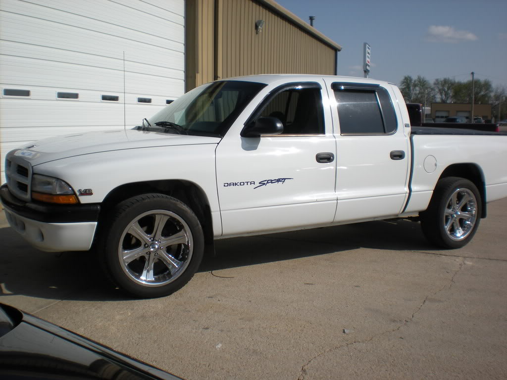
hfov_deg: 49.0
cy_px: 190
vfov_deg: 37.7
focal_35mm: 38
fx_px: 557
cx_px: 254
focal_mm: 6.3
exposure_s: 1/1000
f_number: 4.6
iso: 64
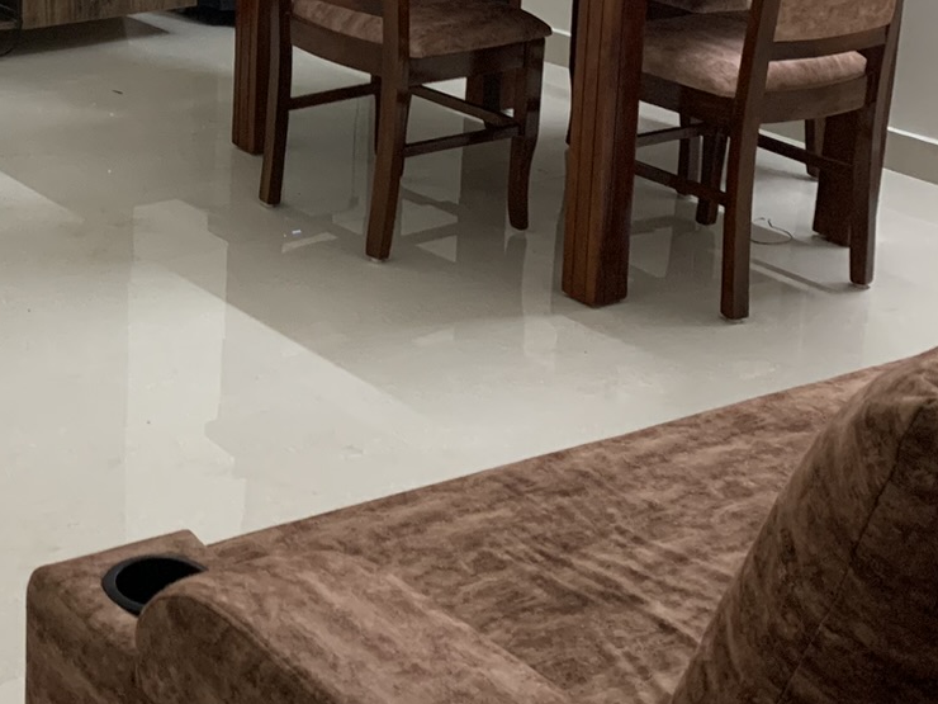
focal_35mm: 72
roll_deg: -0.1
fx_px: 1951
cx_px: -24
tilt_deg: -12.5
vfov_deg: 19.7
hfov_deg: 25.5
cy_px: -23
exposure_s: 1/50
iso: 320
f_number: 1.8
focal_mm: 4.25
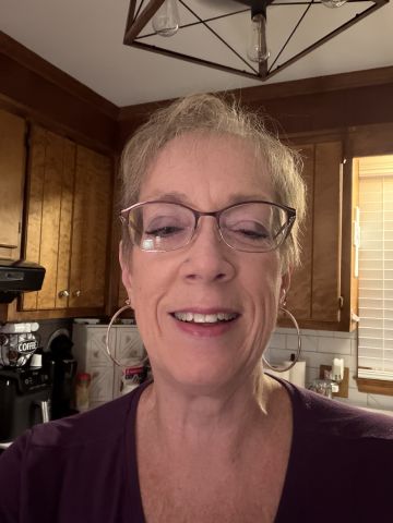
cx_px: 196
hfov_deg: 46.8
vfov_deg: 60.0
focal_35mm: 30
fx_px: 454
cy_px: 262
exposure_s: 1/15
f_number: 1.9
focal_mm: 2.71
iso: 800
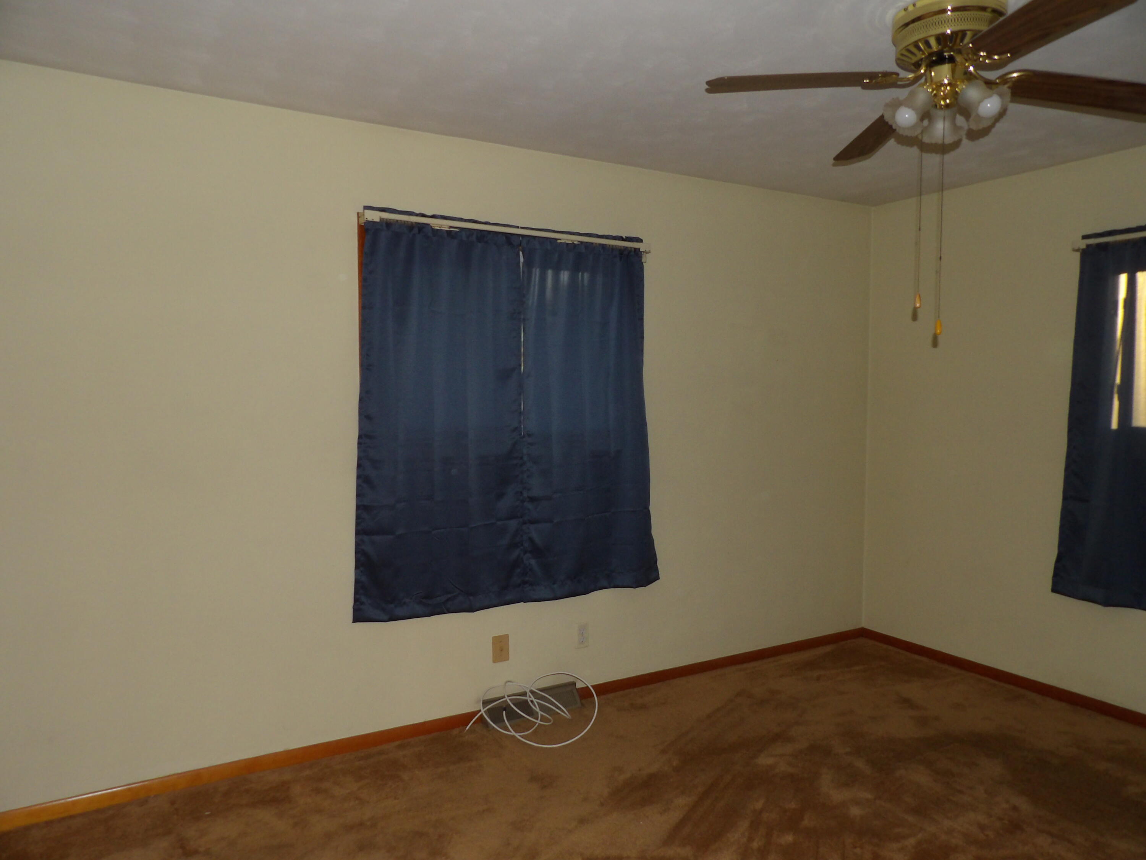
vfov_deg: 56.8
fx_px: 795
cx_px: 573
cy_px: 430
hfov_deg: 71.6
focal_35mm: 24
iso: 200
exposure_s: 1/33
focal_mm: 4.3
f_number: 3.2
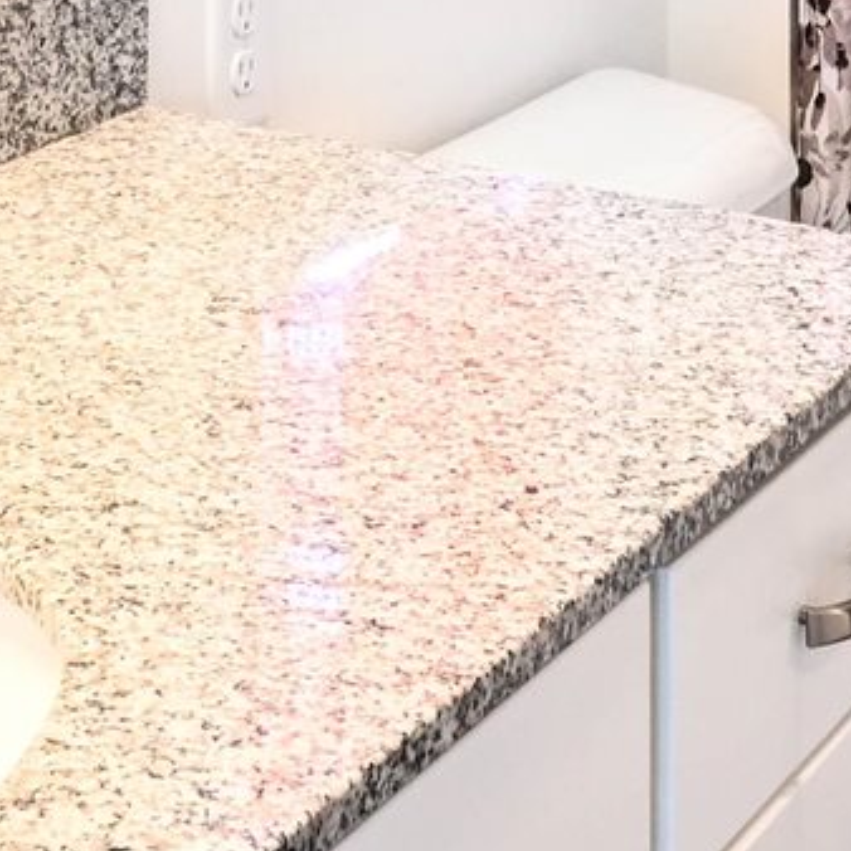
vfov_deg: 14.2
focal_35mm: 108
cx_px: 383
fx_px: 3004
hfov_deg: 16.1
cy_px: -713
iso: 1000
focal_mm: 14
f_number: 14
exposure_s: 1/125
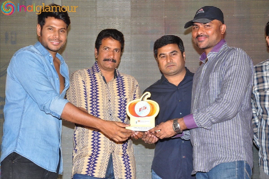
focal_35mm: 99
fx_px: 739
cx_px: 134
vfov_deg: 13.8
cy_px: 90
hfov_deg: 20.6
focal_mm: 66
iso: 500
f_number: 7.1
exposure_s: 1/125
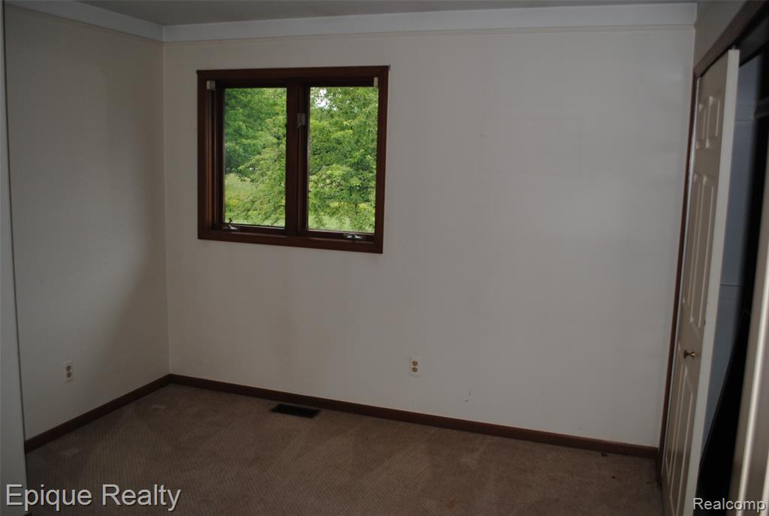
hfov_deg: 61.8
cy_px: 258
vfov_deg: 43.8
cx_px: 384
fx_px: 642
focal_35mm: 30
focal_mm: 20
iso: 200
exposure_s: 1/60
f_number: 3.8
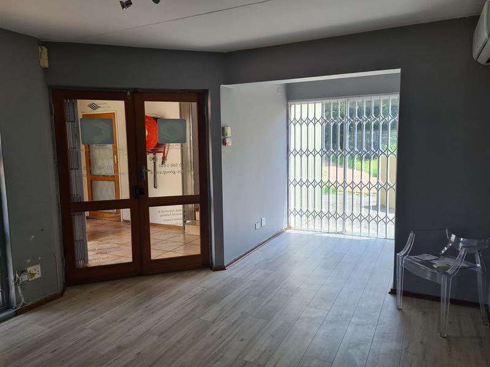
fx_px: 368
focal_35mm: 26
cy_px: 184
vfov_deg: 53.1
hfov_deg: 67.3
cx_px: 245
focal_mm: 5.4
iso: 50
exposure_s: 1/133
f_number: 1.8
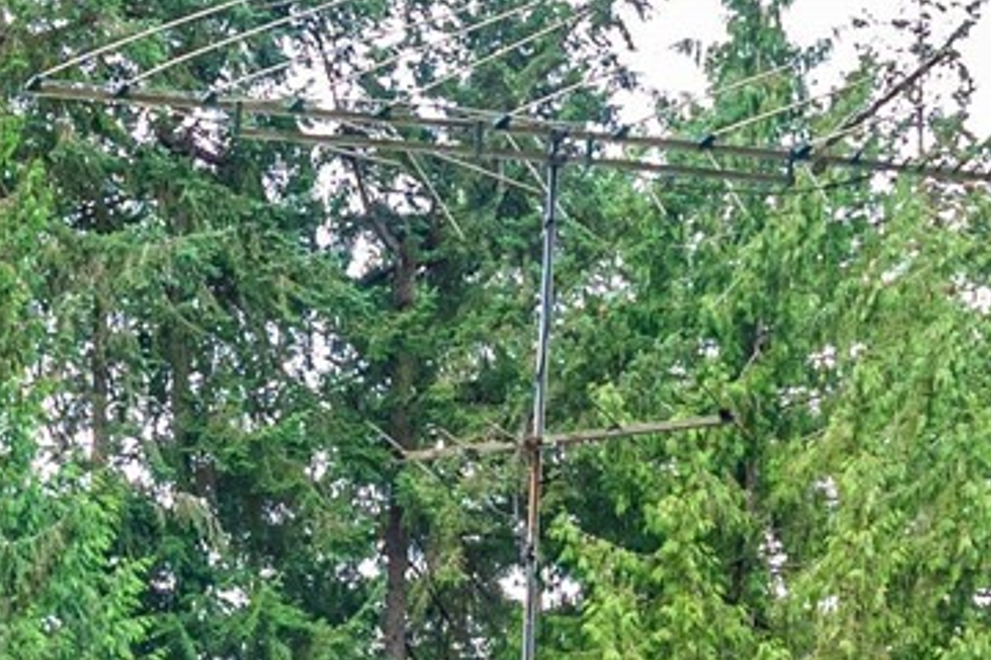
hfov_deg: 14.1
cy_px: 1534
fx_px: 3110
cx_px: -1182
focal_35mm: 113
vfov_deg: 10.6
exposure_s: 1/30
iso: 400
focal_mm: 24
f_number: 7.1
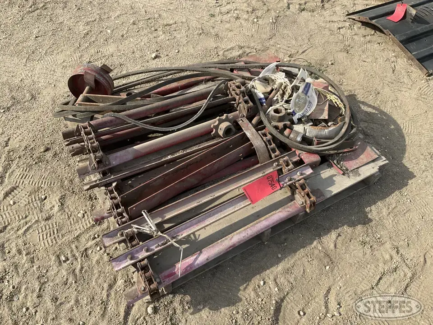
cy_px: 162
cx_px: 216
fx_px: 363
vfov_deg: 48.2
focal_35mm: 29
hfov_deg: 61.7
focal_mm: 3
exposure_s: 1/944
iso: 25
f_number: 1.8
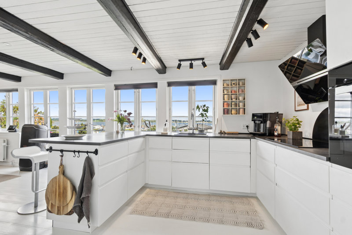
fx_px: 161
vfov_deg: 72.0
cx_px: 176
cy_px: 118
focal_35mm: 16
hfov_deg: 95.0
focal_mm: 11
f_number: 8
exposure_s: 1/100
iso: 200
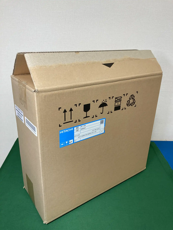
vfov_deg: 63.4
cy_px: 115
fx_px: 187
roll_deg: -0.7
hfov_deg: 49.7
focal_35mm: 28
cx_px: 86
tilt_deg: -23.8
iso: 80
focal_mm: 3.99
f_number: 1.8
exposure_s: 1/100
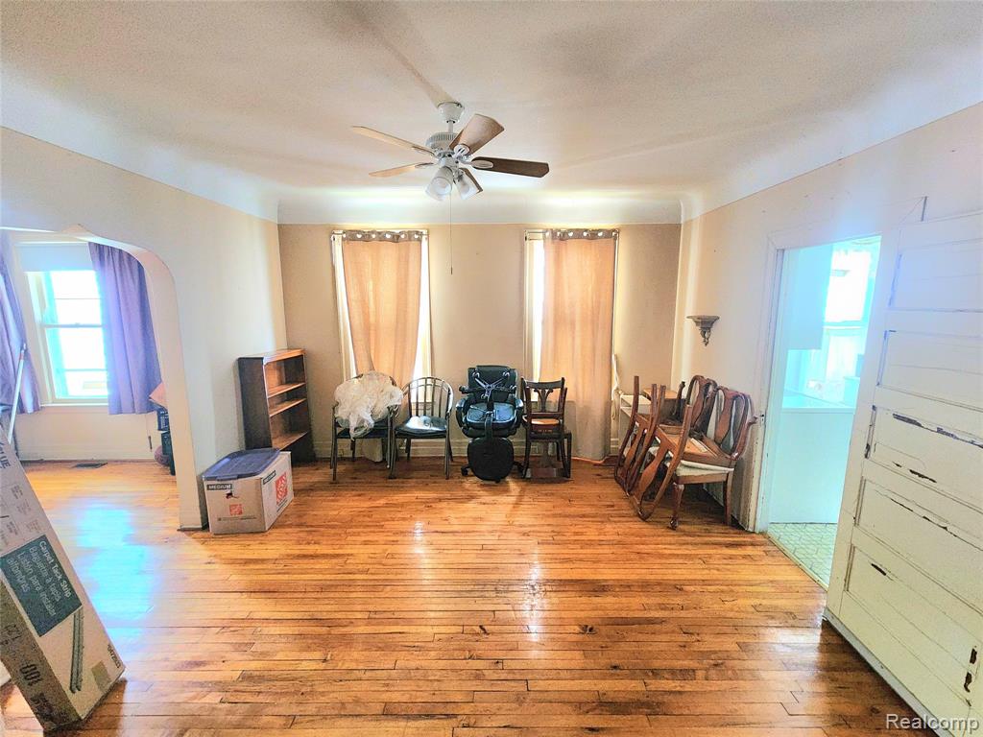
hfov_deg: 106.2
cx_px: 492
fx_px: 369
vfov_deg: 89.9
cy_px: 368
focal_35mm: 13
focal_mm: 2.2
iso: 500
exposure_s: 1/30
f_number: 2.2
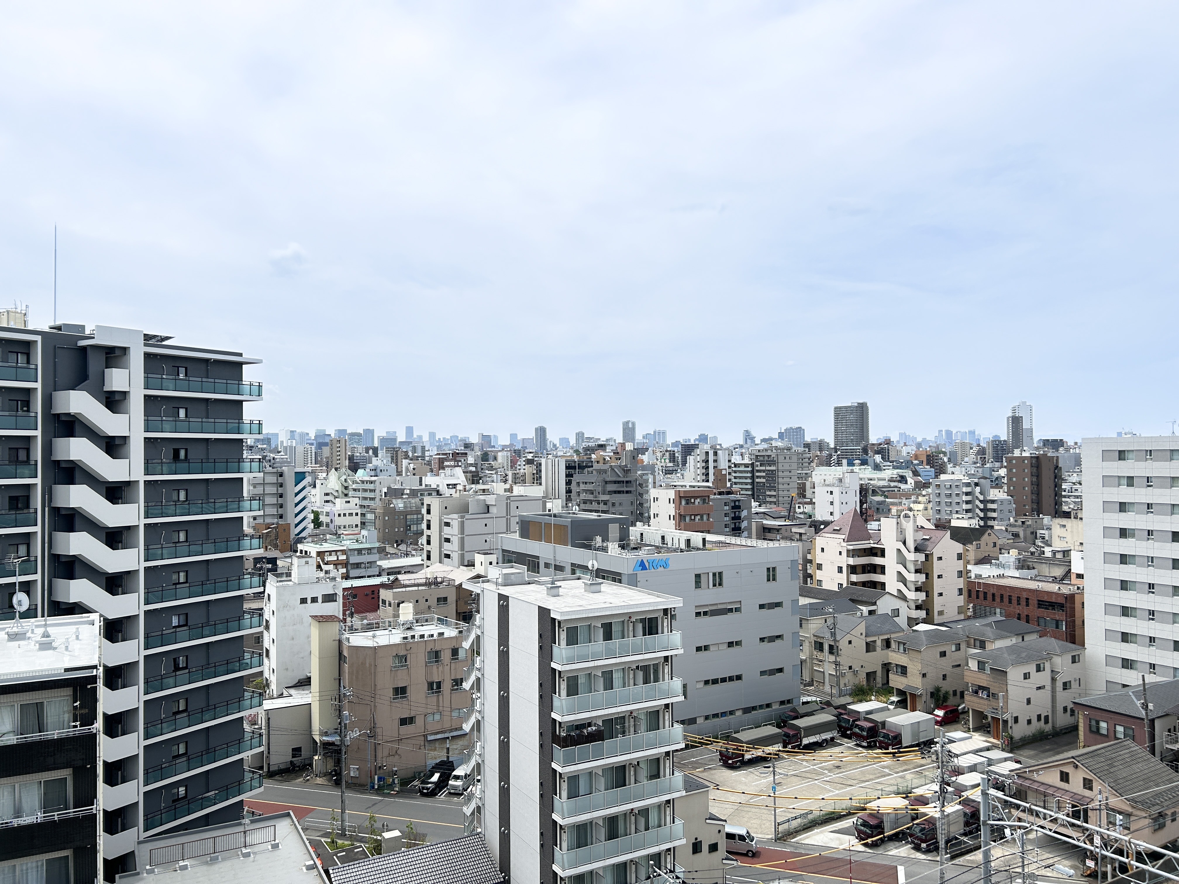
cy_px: 442
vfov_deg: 53.1
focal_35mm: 26
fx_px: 886
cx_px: 590
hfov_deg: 67.3
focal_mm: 5.7
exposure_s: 1/2800
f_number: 1.5
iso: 50
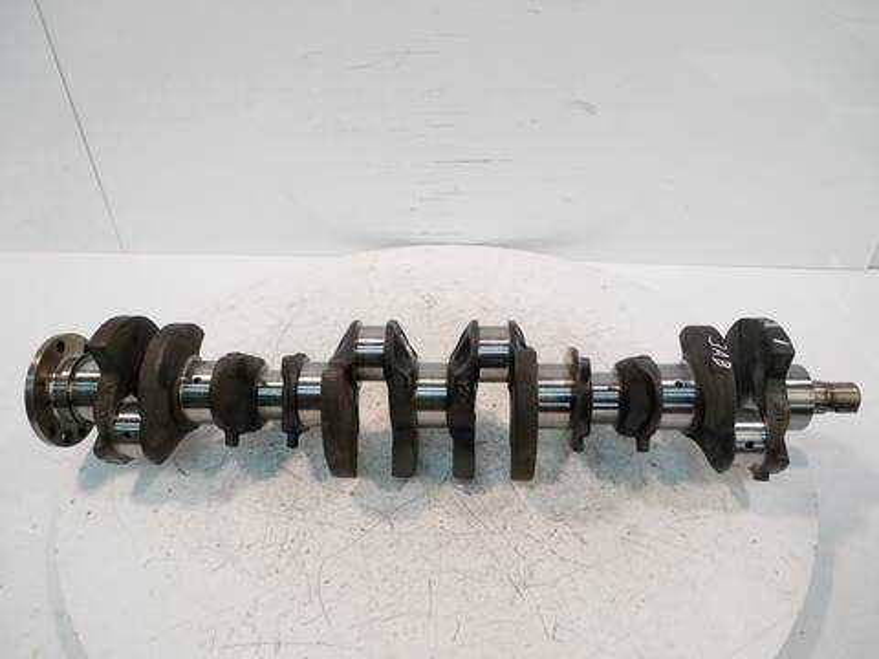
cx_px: 440
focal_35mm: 24
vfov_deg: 56.8
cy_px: 330
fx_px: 609
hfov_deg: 71.6
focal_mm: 12
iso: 400
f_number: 3.5
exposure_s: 1/60
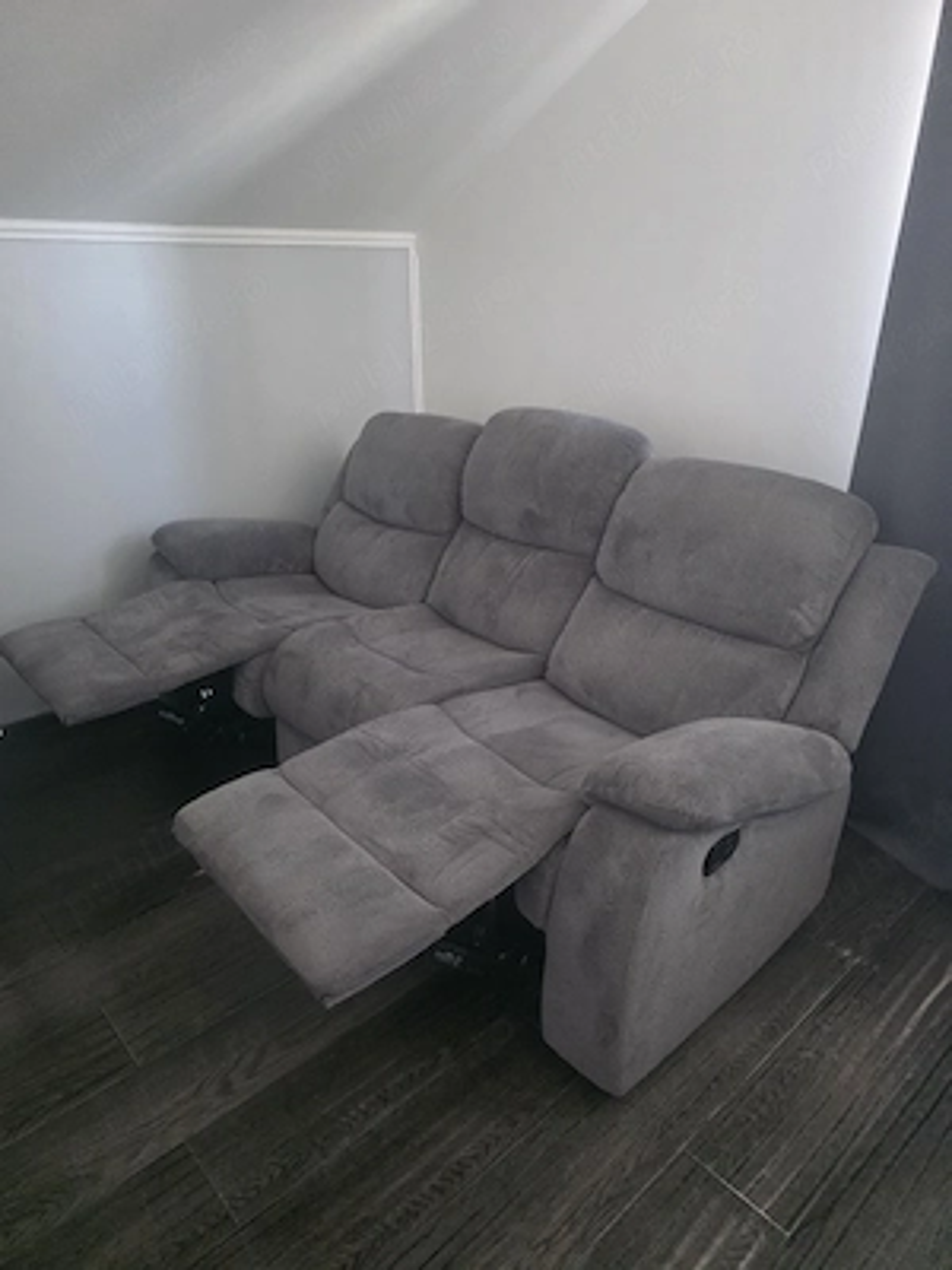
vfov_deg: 73.9
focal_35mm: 23
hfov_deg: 58.9
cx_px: 476
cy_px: 635
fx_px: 843
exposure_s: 1/101
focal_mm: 6.3
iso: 2000
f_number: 1.7
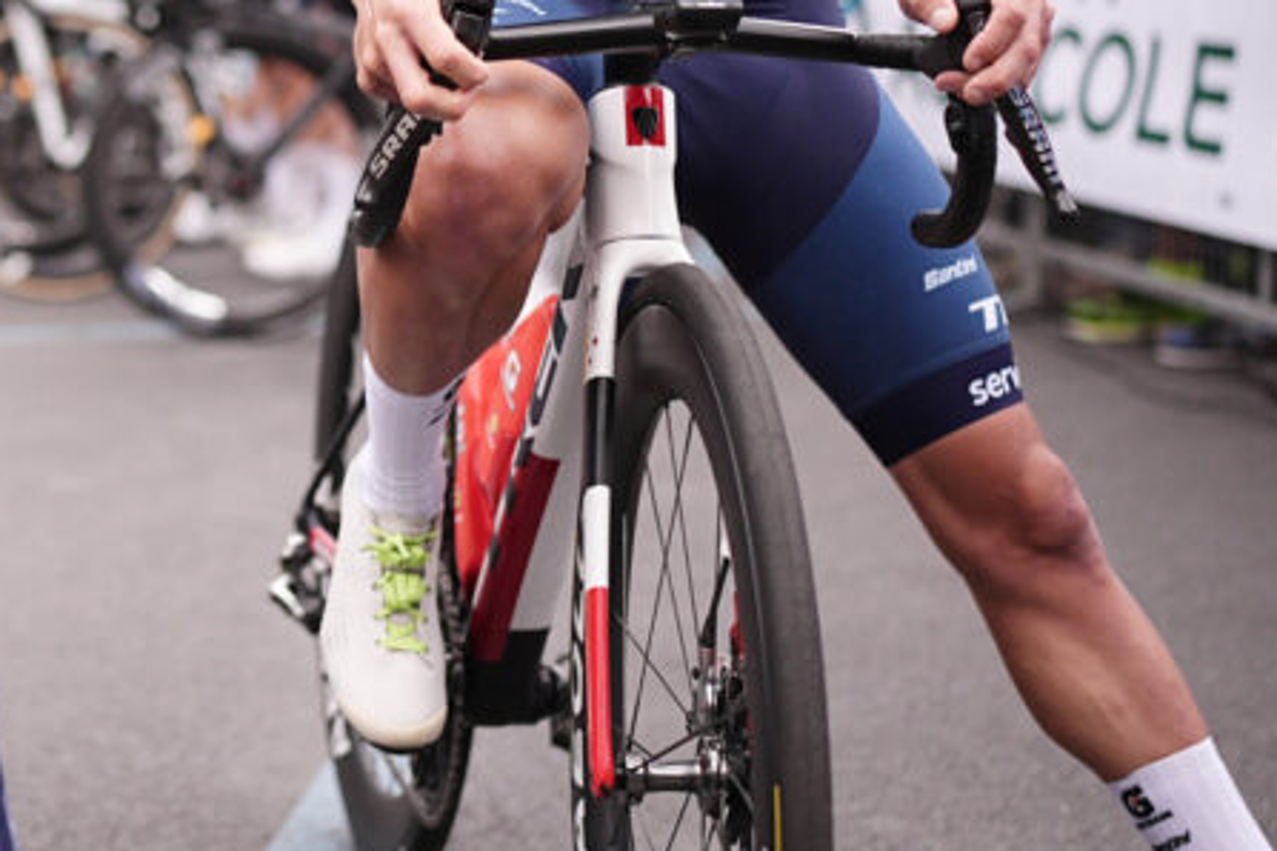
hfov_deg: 21.1
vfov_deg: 14.4
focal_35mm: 94
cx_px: 77
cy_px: 111
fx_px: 3334
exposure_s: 1/10000
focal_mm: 35
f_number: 1.4
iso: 800
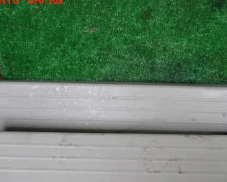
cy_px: 137
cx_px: 139
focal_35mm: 50
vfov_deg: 29.8
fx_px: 336
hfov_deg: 37.1
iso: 200
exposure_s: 1/30
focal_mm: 5.4
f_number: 2.3
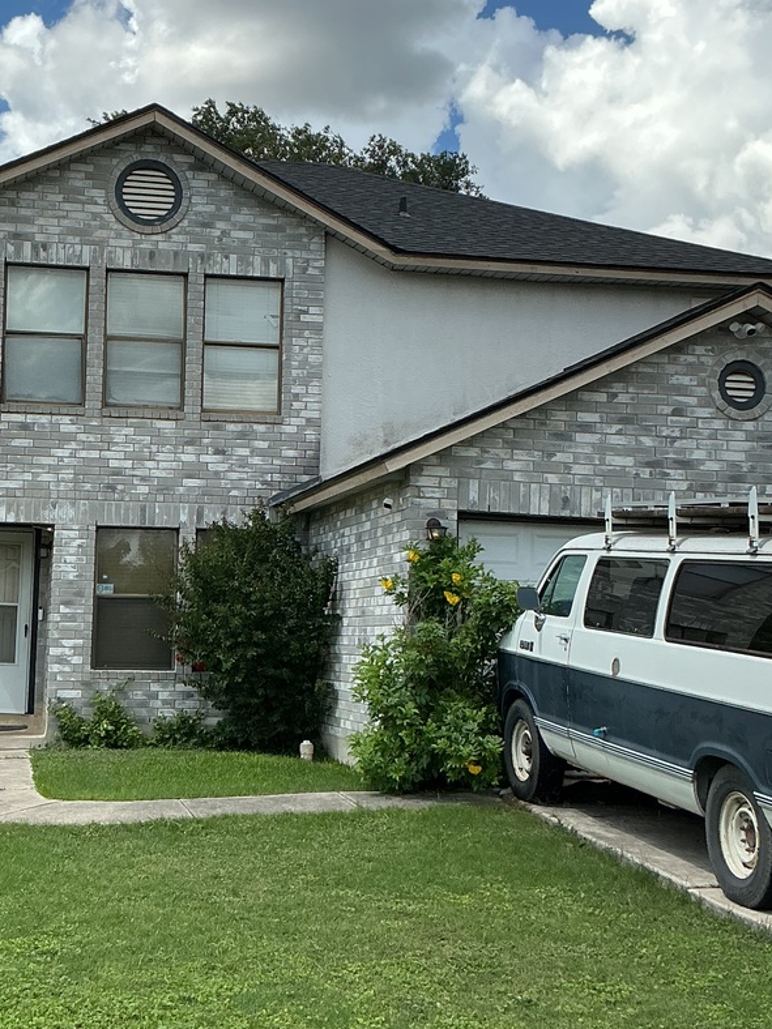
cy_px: 469
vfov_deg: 36.1
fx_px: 1576
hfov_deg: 27.3
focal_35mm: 53
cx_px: 238
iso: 25
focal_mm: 3
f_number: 1.8
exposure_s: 1/2427
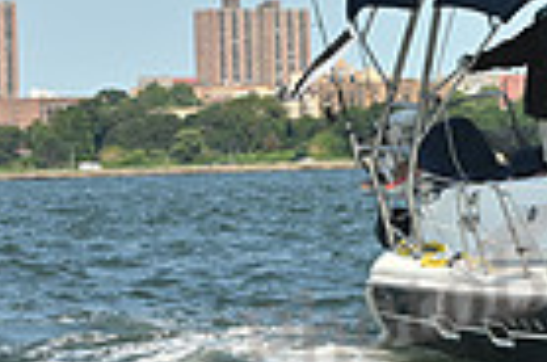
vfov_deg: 4.7
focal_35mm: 293
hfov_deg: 6.9
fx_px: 4442
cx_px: 1000
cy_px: 26
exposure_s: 1/1250
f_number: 8
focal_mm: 70
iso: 320
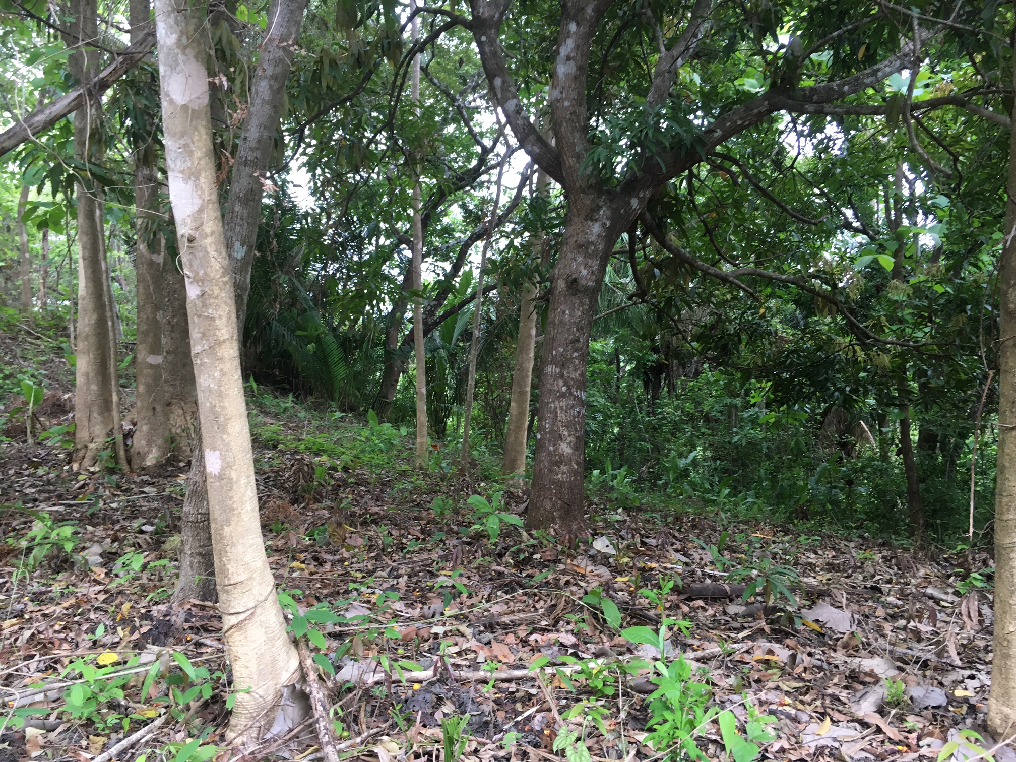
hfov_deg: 61.7
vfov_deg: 48.2
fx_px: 851
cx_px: 508
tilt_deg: -0.4
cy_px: 381
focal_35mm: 29
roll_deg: +3.3
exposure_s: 1/30
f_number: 2.2
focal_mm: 4.15
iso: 25
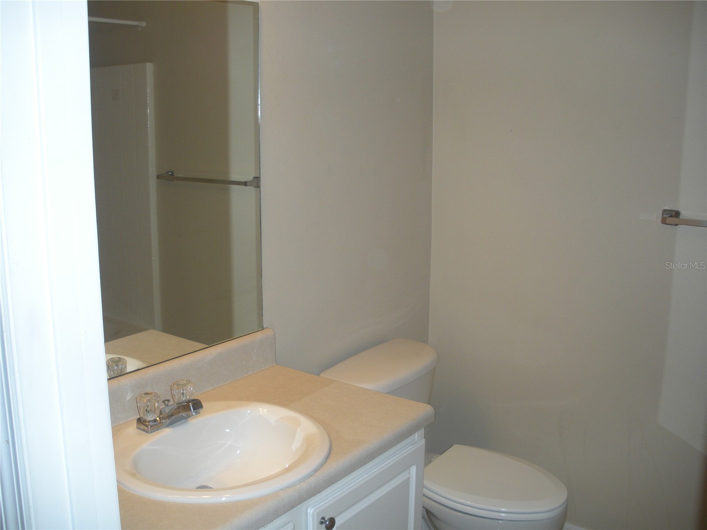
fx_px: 735
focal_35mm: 36
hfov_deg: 51.4
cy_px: 265
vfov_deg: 39.7
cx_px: 354
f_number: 3.5
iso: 100
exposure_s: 1/56.4
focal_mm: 6.3
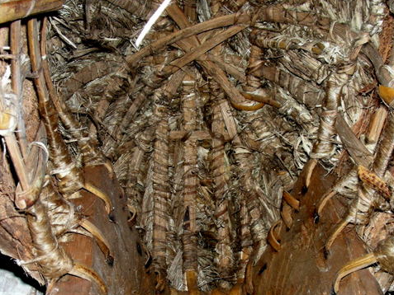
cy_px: 193
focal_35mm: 51
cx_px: 197
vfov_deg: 28.4
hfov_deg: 37.5
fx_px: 581
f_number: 6.8
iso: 50
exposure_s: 1/60.1
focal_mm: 6.3
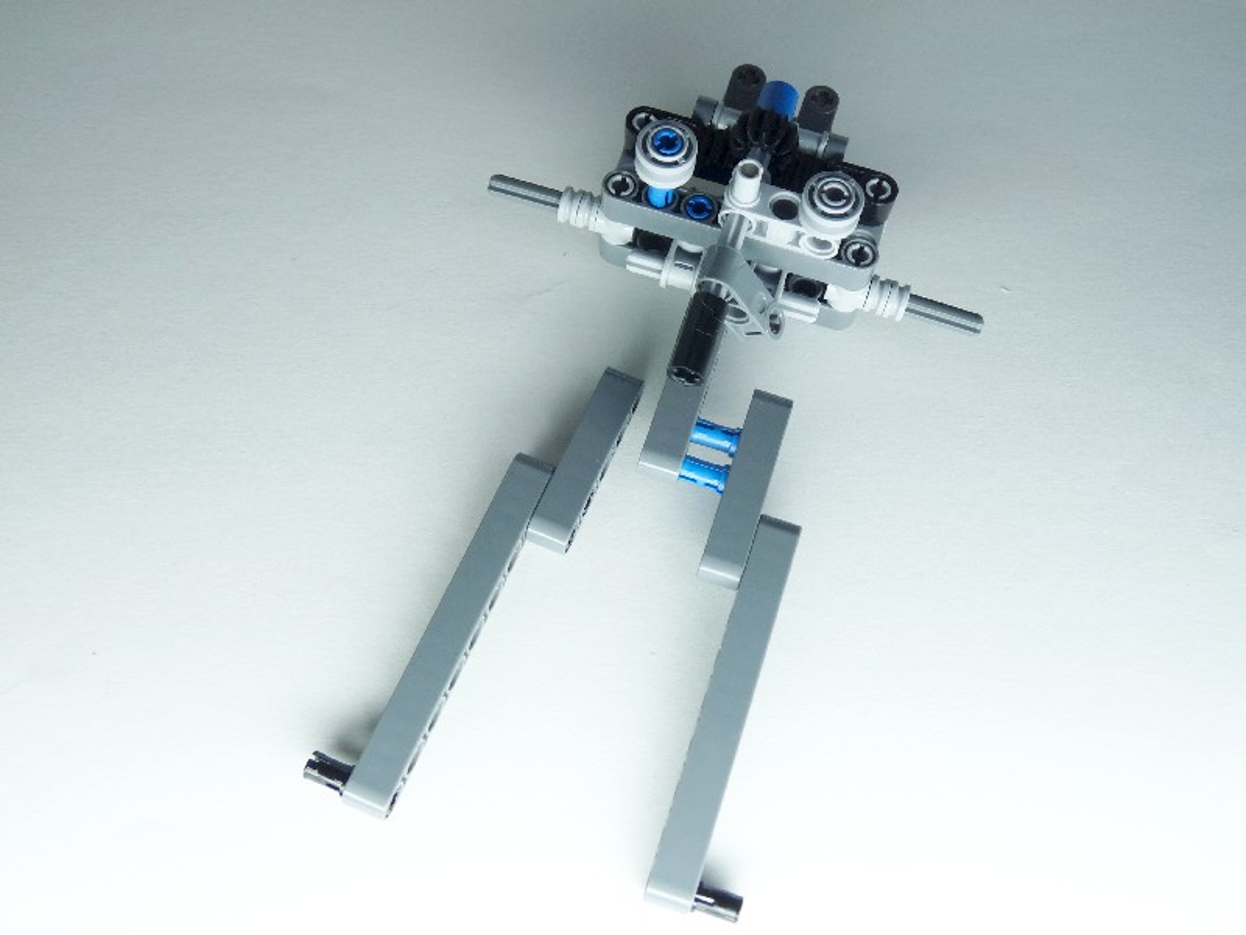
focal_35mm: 35
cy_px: 468
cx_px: 623
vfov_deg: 40.7
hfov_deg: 52.6
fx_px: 1260
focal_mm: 6.2
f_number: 3
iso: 100
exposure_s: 1/50
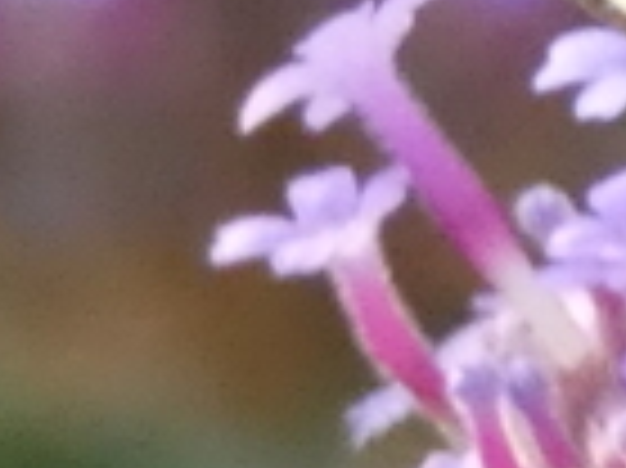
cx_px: 1565
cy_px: -72
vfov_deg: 0.8
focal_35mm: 1789
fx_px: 32325
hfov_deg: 1.1
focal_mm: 52.2
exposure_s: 1/80
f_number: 5.5
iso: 640
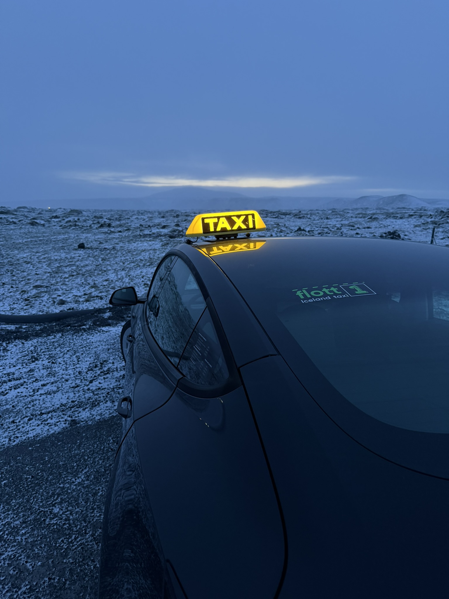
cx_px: 224
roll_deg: +1.0
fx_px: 415
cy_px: 300
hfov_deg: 56.8
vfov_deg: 71.6
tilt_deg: -10.5
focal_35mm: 24
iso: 320
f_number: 1.78
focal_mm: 6.76
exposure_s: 1/60
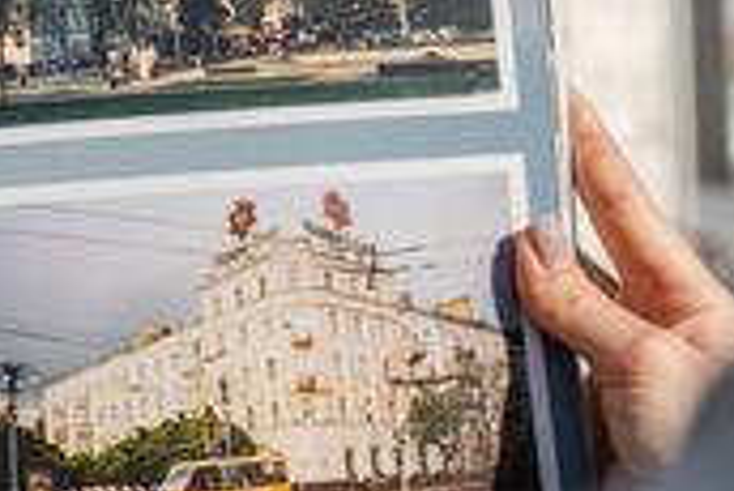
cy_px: 111
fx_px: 2793
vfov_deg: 10.0
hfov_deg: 14.5
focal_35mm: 137
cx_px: -128
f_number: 4.5
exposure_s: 1/1250
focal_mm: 43.6
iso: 100
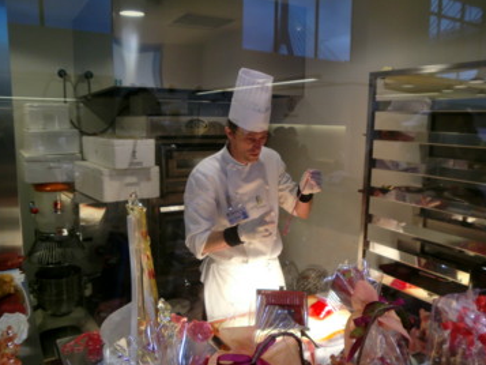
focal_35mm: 29
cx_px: 237
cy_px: 185
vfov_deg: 48.3
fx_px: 407
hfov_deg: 61.6
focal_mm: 4.65
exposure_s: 1/125
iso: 100
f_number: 2.6
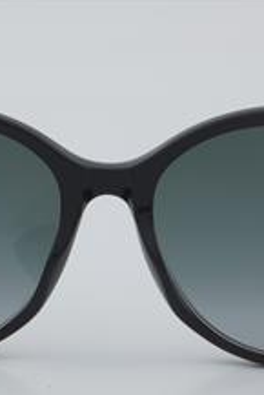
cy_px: 237
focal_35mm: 152
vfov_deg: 13.5
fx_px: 1668
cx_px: 109
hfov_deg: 9.0
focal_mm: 55
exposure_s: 1/4
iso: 100
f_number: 32
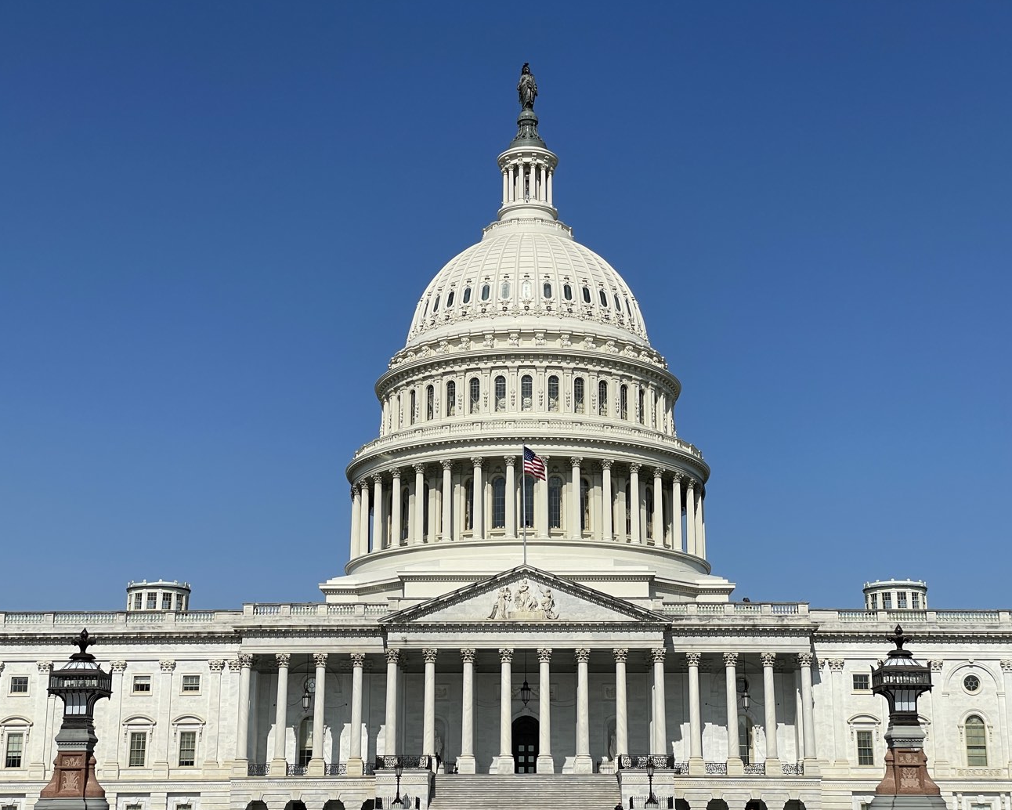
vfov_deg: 27.6
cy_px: 402
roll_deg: +0.3
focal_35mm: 55
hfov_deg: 34.1
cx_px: 519
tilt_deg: +14.5
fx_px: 1648
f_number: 2
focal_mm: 6
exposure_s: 1/3690
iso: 25
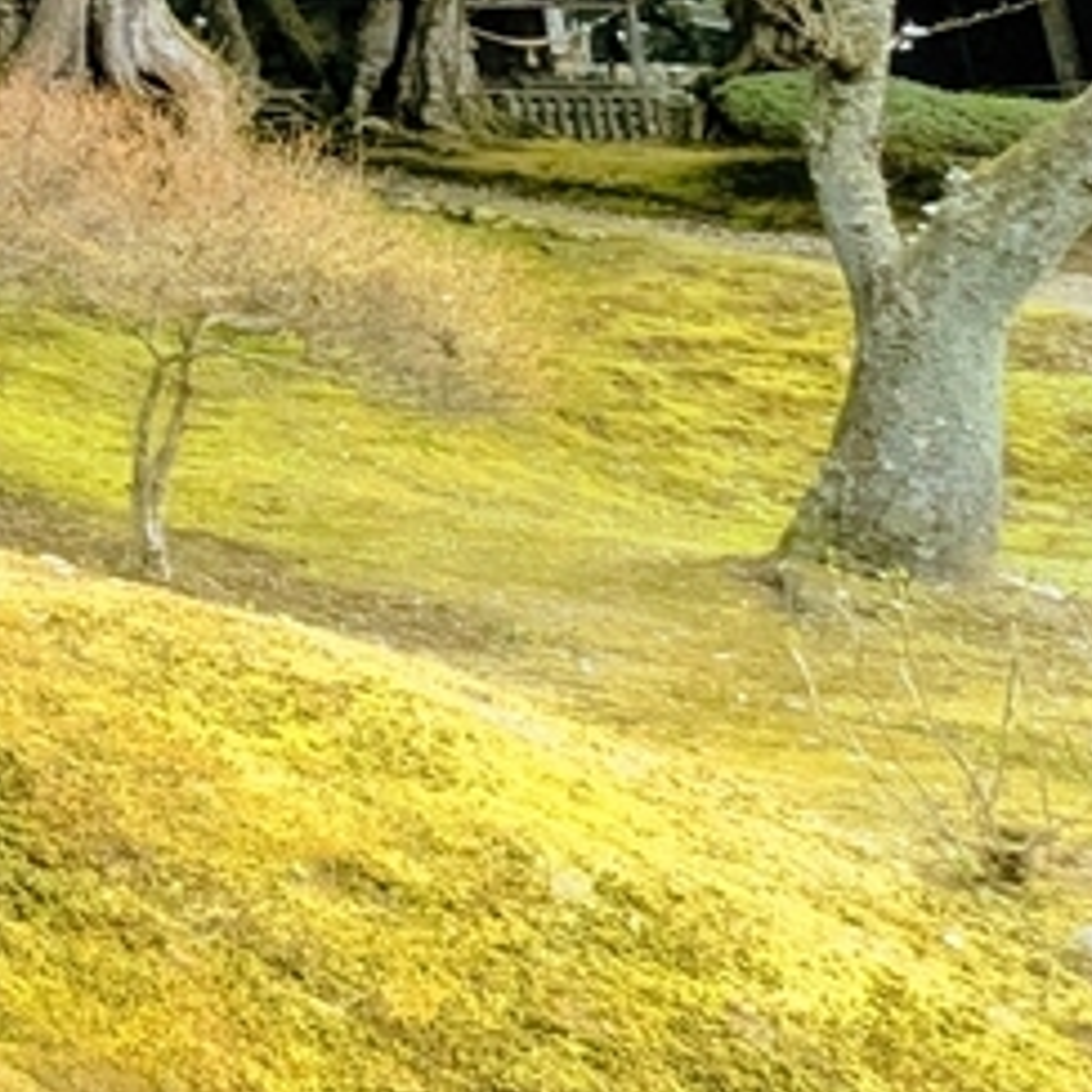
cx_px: -1374
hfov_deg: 16.3
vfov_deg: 25.4
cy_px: -199
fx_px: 2177
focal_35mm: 61
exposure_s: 1/764
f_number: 2.2
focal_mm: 1.83
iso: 48
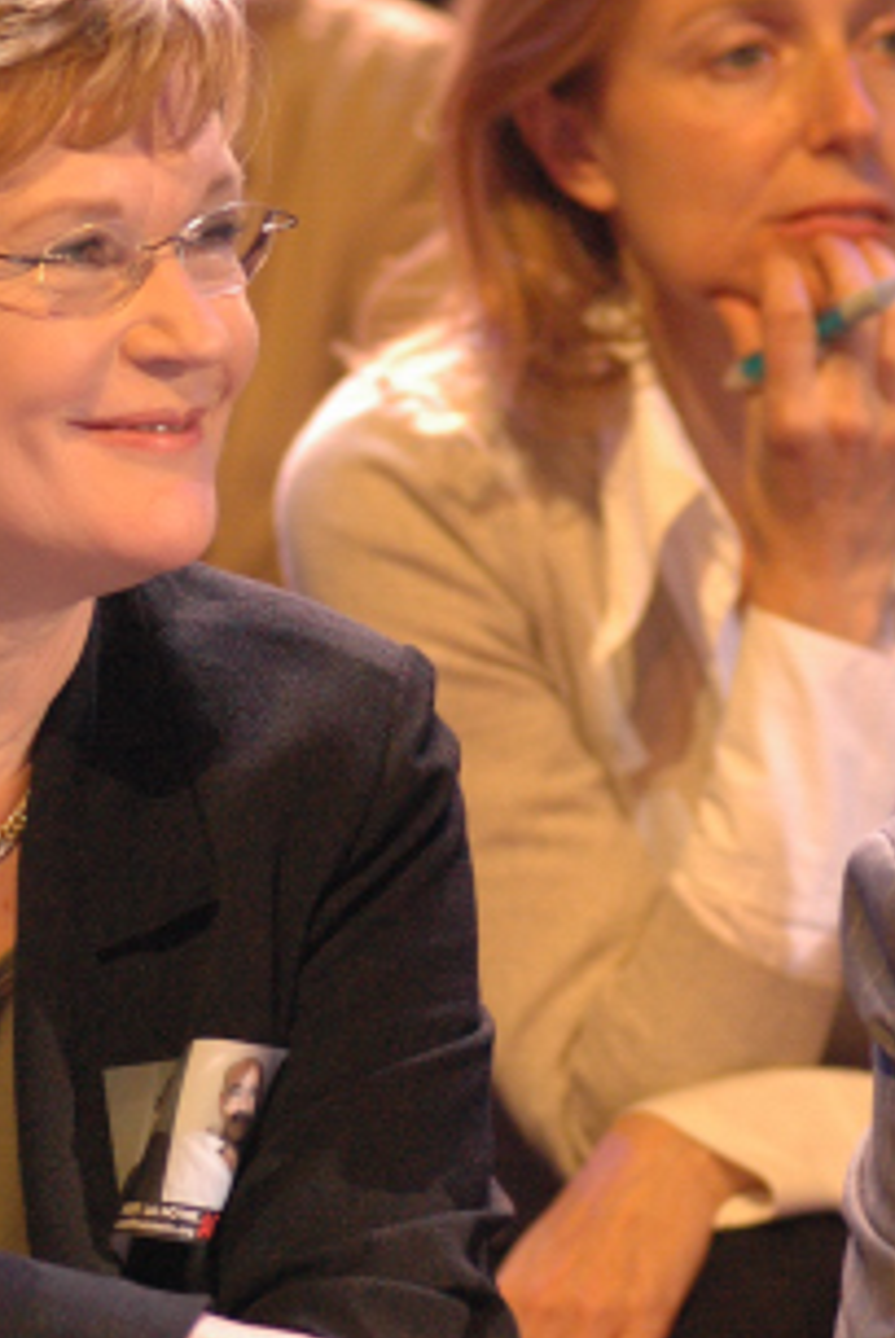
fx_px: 13691
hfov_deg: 3.7
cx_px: 75
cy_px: 829
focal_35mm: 368
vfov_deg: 5.6
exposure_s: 1/125
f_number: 2.8
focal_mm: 125
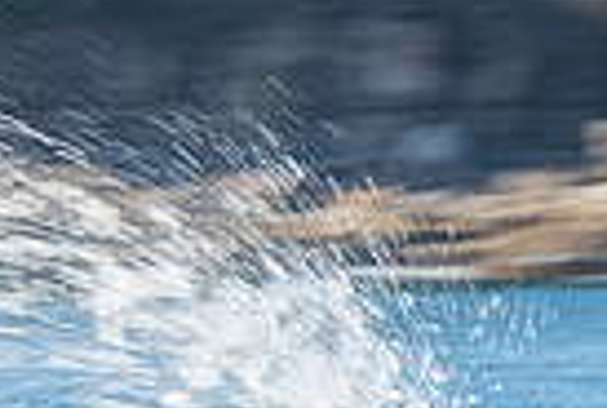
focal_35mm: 2535
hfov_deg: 0.8
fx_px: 42836
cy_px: 716
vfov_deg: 0.5
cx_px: 554
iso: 100
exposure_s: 1/30
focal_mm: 400
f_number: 18
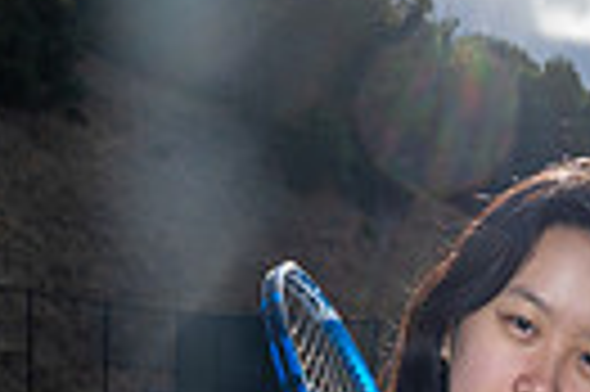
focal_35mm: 86
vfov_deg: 12.2
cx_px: 392
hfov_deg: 23.6
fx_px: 1408
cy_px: 978
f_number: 8
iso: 100
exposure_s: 1/250
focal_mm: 25
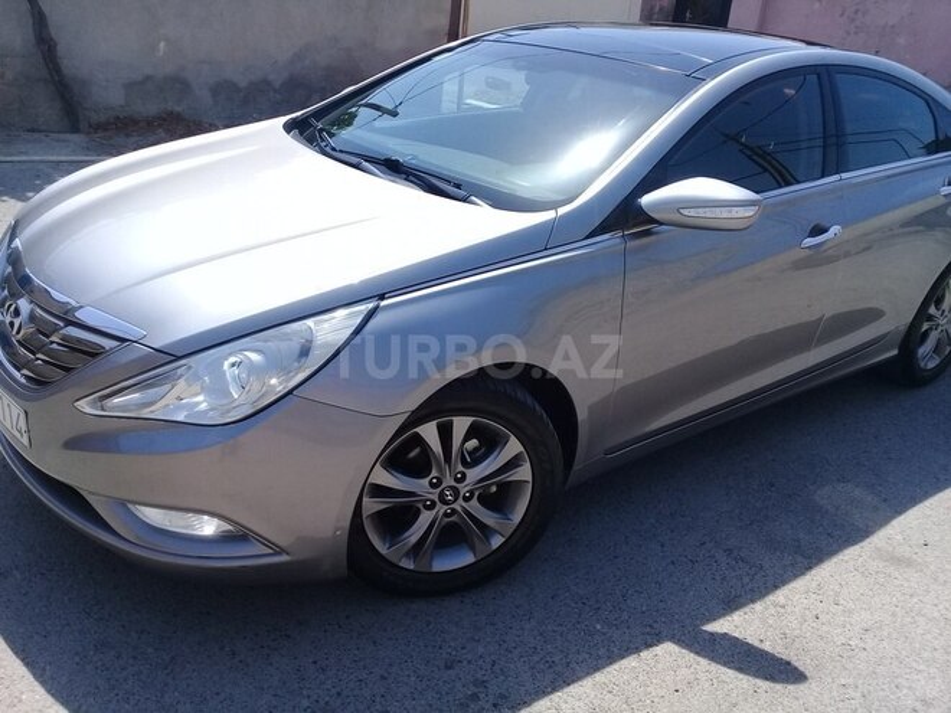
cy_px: 356
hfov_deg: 58.4
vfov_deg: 45.4
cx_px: 476
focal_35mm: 31
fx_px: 852
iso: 50
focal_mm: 3.3
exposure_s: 1/1127
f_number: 2.2
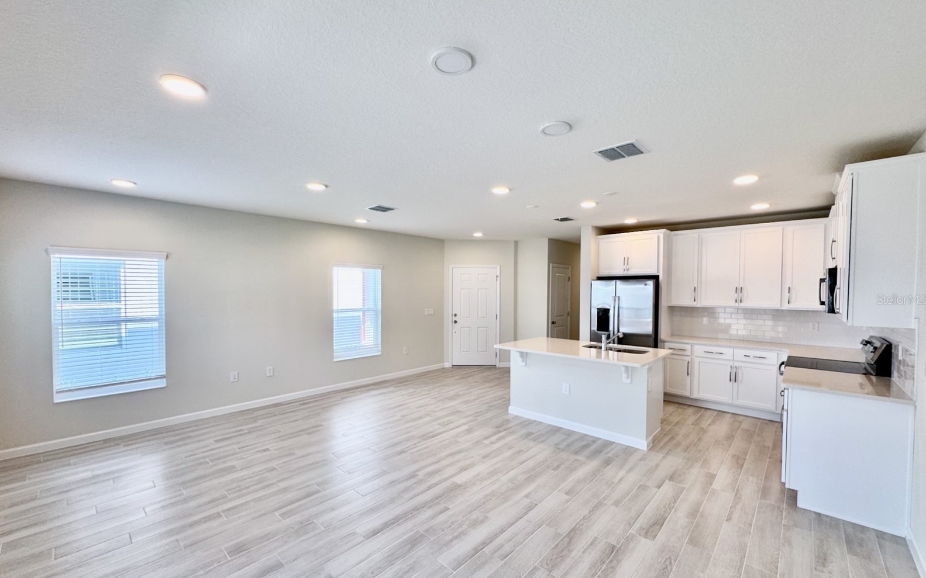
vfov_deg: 74.8
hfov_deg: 101.5
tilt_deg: -2.0
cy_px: 299
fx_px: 379
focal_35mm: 15
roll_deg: -0.4
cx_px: 464
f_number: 2.2
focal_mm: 2.22
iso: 80
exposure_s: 1/120
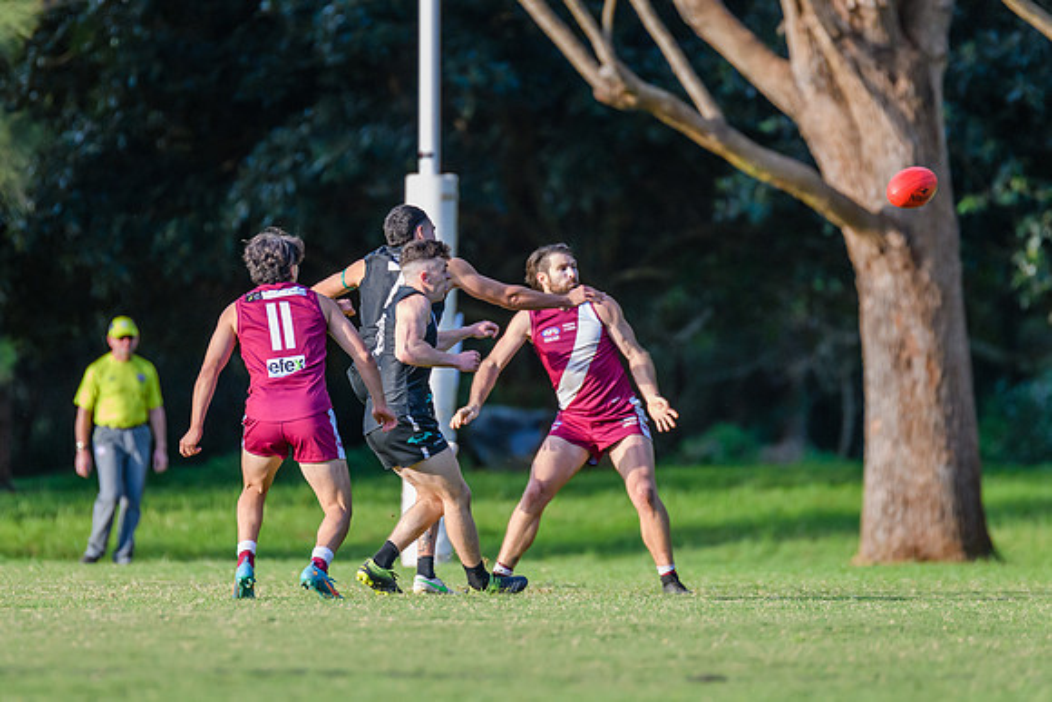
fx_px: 13993
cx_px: 438
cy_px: 262
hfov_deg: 4.3
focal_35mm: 479
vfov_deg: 2.9
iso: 1400
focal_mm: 300
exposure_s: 1/2500
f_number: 2.8
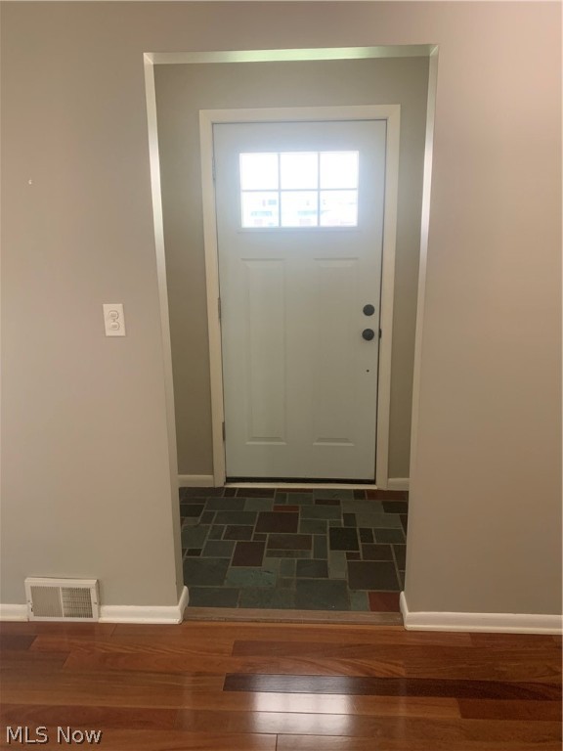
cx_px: 282
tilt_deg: -13.8
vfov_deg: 67.3
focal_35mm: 26
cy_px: 376
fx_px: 564
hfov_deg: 53.1
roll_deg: -0.3
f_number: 1.8
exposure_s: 1/60
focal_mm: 4.25
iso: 320
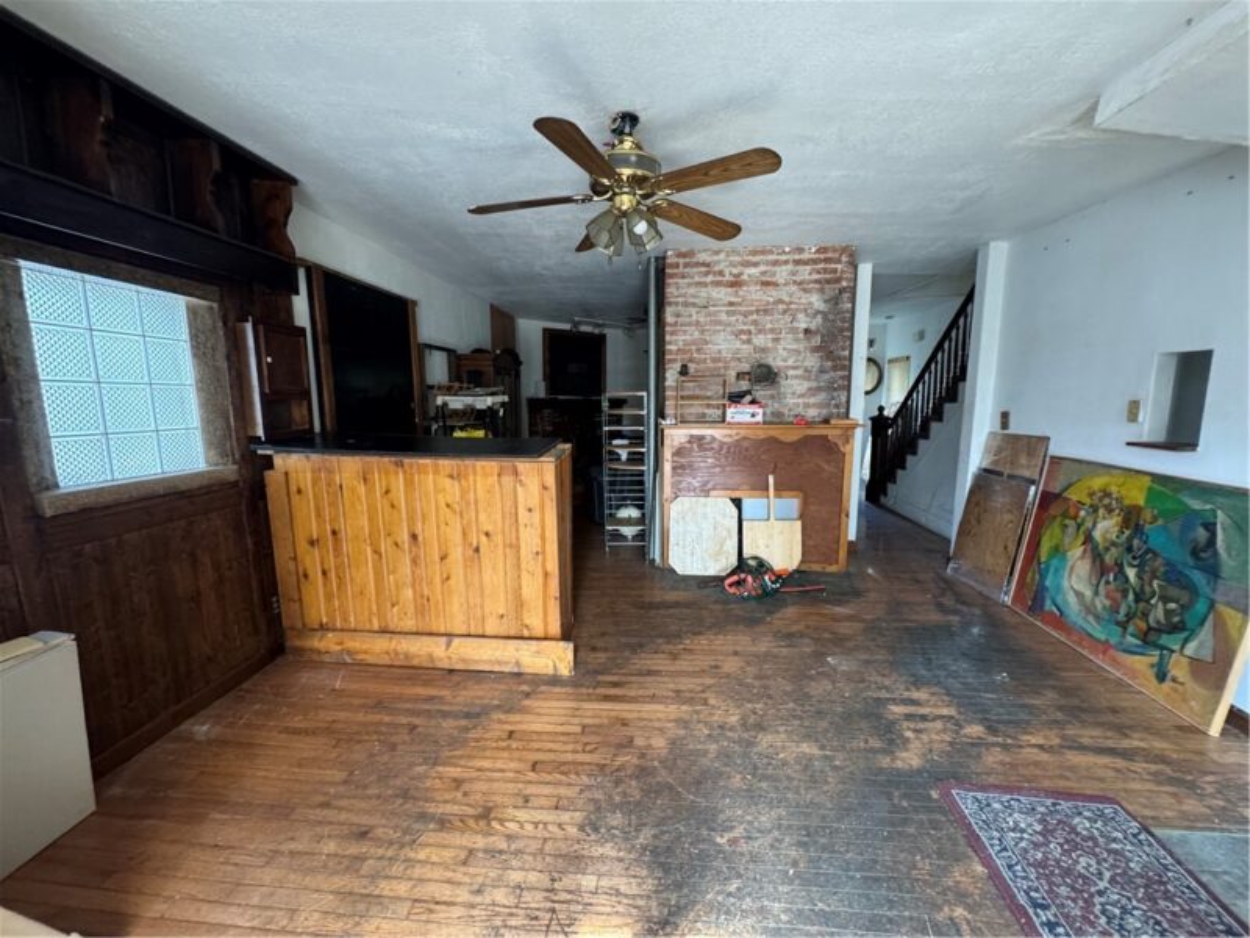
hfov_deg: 102.1
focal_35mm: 14
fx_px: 506
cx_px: 625
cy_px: 469
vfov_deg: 85.7
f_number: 2.2
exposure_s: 1/60
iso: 320
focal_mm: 2.22
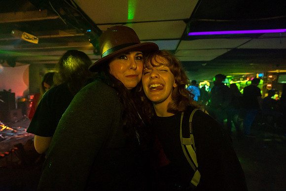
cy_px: 96
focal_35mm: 15
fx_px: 117
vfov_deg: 78.6
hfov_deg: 101.6
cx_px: 143
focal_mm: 14
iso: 2500
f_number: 2.8
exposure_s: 1/250
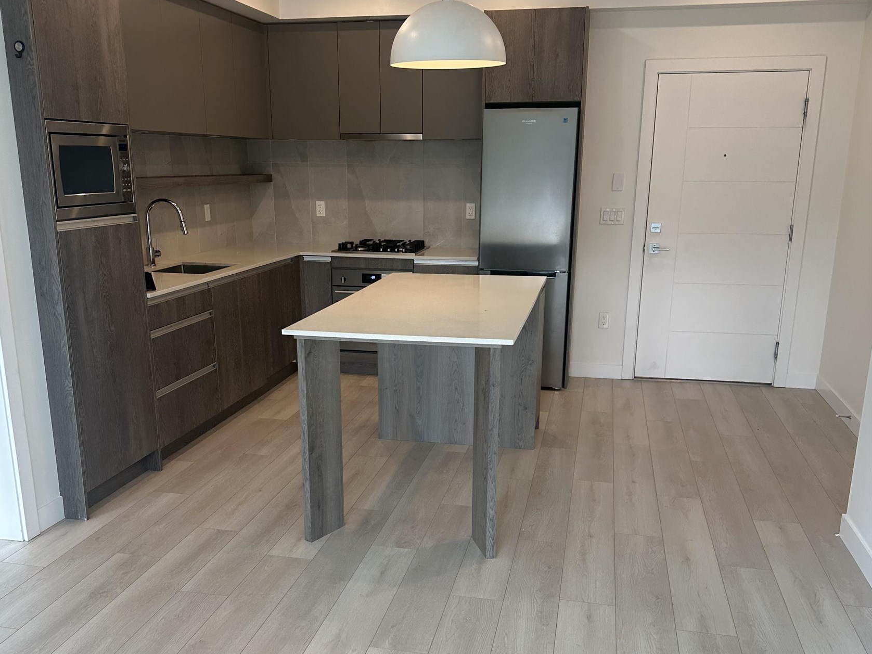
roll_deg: -0.5
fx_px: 831
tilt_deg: -14.6
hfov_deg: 55.3
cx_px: 424
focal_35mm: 33
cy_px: 393
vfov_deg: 42.7
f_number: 1.78
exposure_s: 1/120
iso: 100
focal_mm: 6.86
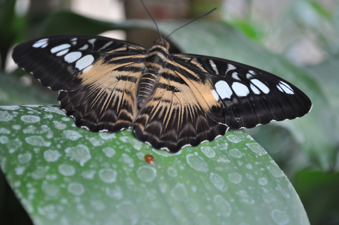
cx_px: 160
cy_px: 102
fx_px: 861
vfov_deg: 14.9
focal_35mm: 92
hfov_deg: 22.3
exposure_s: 1/50
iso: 400
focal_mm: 55
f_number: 5.6
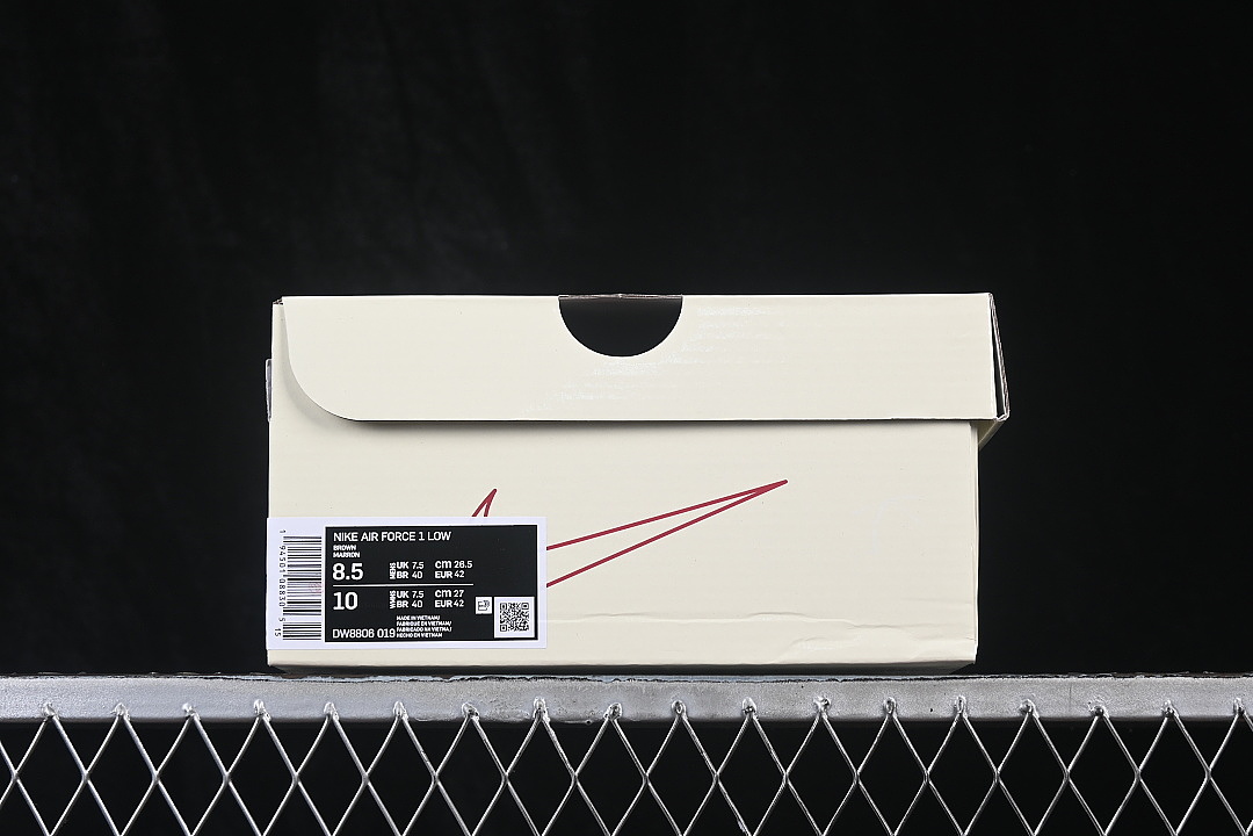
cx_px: 626
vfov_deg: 18.2
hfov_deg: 27.0
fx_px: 2610
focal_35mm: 75
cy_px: 418
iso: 160
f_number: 8
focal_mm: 50
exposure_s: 1/80
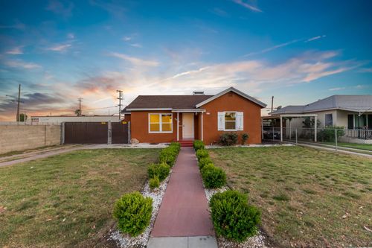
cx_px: 186
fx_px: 145
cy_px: 124
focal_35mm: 14
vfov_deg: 81.2
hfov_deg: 104.3
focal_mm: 14
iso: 2000
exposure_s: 1/160
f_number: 2.8
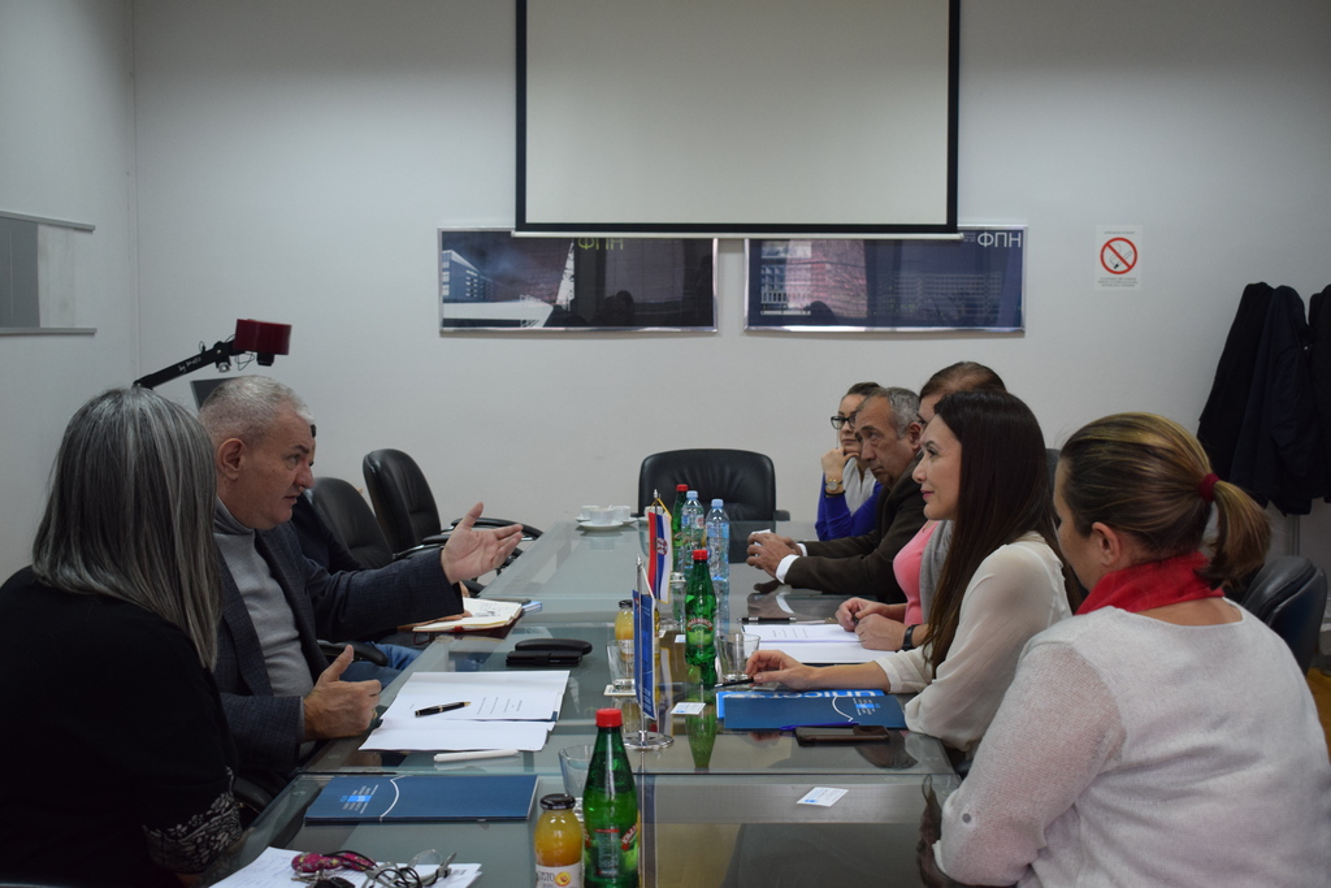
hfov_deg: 42.3
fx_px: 1719
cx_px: 666
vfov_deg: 29.0
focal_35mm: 46
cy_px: 444
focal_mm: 31
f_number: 4.2
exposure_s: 1/60
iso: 1100
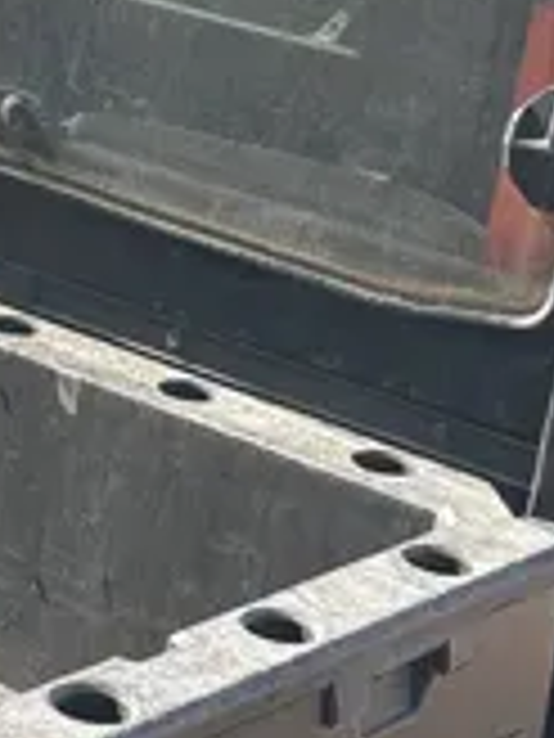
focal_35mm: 116
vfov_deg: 16.8
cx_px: 0
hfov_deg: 12.6
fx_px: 2475
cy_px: 592
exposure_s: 1/851
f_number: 1.6
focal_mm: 5.96
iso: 50
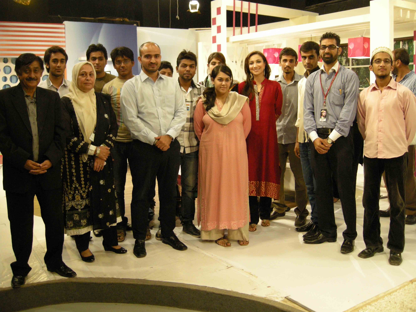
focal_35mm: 35
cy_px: 156
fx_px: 421
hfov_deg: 52.6
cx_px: 208
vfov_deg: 40.7
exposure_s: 1/37.7
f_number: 2.7
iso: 400
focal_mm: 7.5
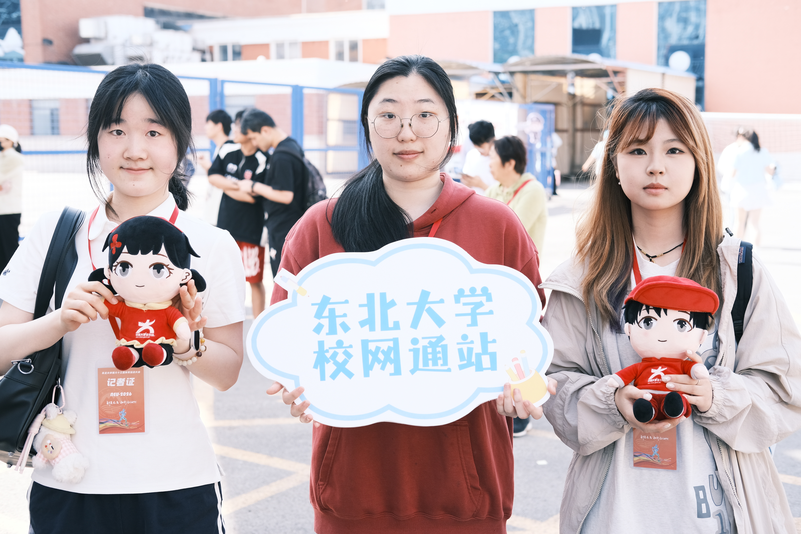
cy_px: 267
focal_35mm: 53
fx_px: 1179
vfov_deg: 25.5
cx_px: 400
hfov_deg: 37.5
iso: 320
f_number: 3.6
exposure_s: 1/340
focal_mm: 35
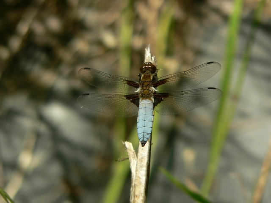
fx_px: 3382
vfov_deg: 3.4
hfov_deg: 4.6
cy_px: 102
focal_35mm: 432
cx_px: 136
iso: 80
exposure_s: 1/640
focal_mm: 72
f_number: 4
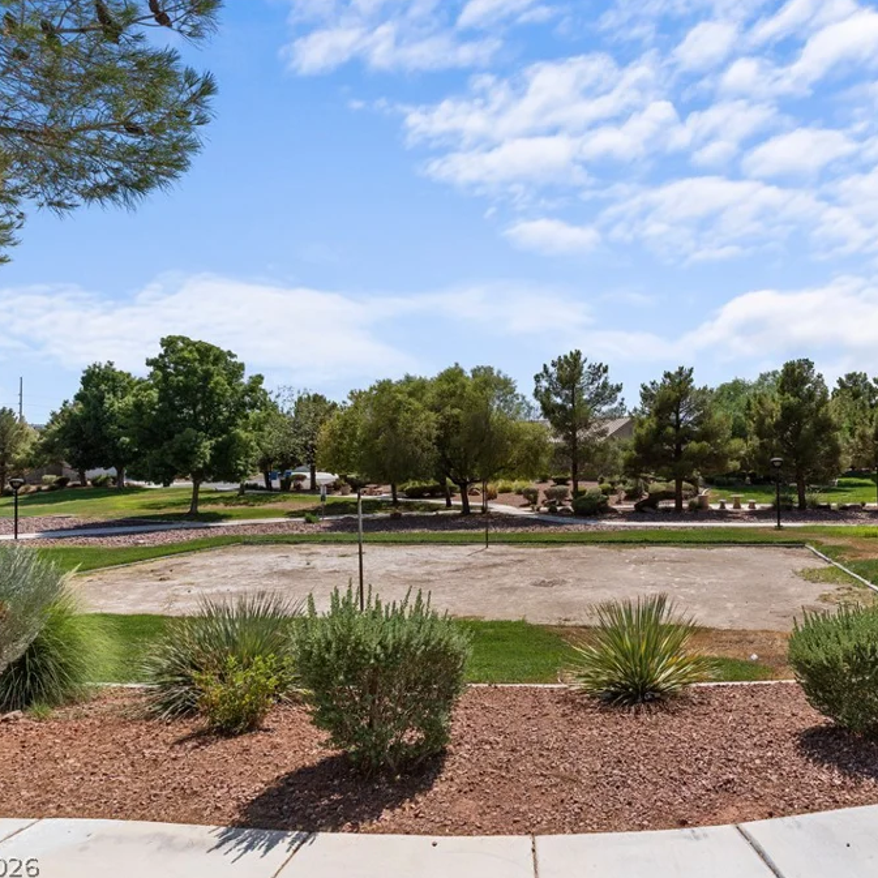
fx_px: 631
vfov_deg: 69.6
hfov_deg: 67.9
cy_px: 440
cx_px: 577
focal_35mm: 22
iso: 1000
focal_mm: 17
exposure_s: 1/5000
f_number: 7.1
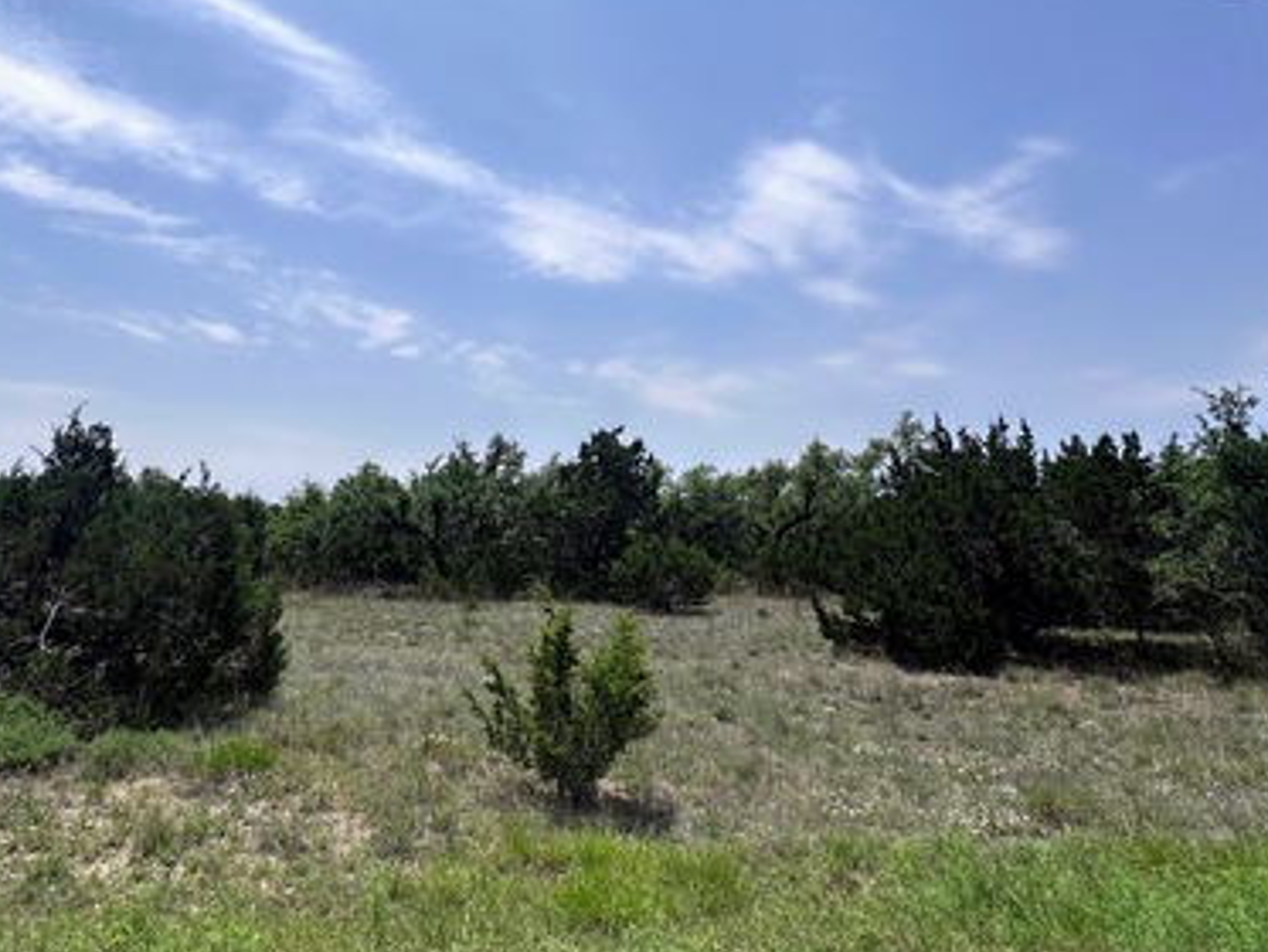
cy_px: 364
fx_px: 879
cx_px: 500
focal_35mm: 24
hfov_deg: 70.7
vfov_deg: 56.2
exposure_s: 1/4831
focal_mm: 2.22
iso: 50
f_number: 2.2
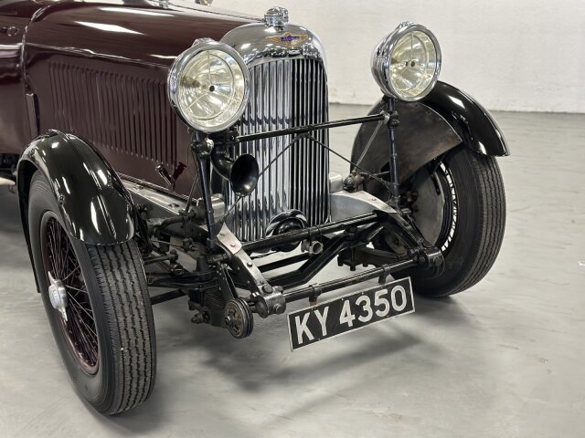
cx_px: 292
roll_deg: +1.3
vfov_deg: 30.3
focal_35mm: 48
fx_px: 811
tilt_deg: -19.1
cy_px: 219
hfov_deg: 39.7
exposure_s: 1/57
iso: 400
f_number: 1.78
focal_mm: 6.86
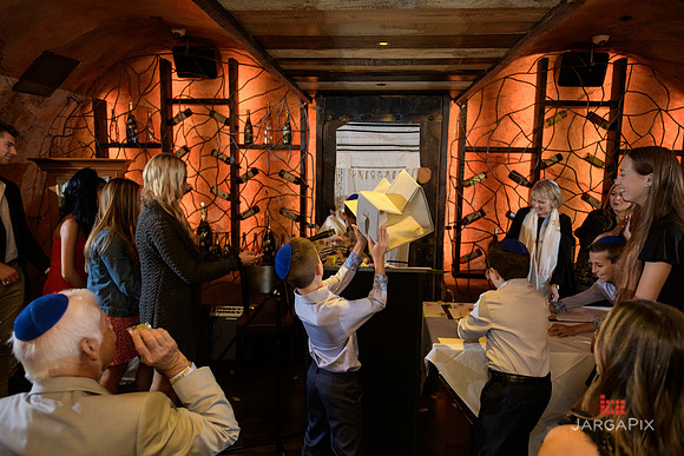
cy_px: 228
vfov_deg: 53.2
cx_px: 342
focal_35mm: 24
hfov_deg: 73.7
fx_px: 456
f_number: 3.2
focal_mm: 24
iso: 1600
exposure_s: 1/125
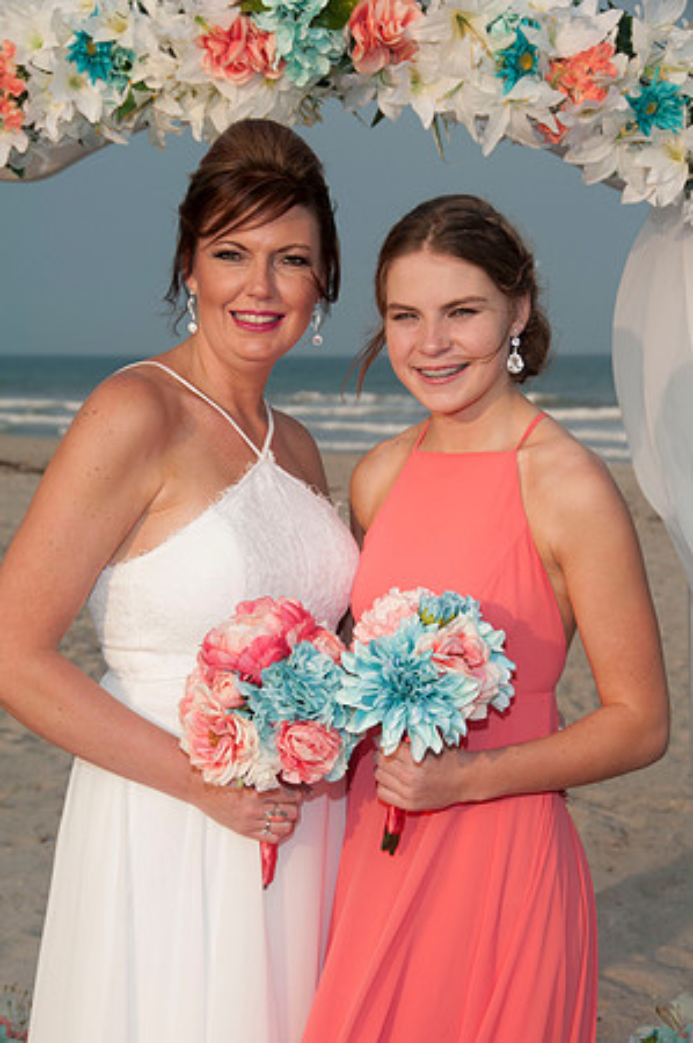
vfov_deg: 22.6
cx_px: 346
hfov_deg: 15.2
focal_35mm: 90
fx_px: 2605
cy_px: 522
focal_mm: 60
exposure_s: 1/250
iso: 100
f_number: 8
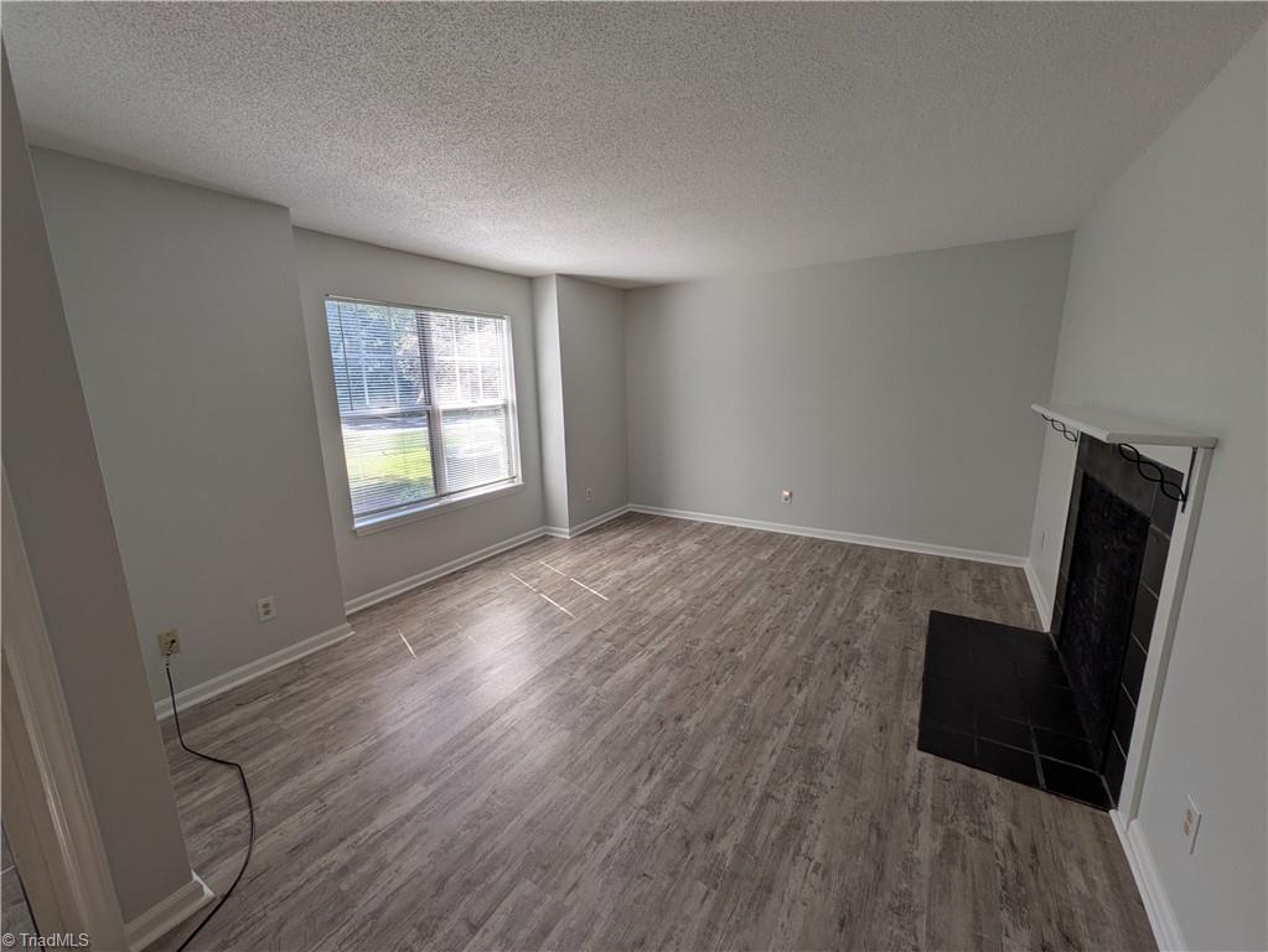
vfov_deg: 85.7
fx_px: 513
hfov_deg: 102.0
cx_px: 634
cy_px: 476
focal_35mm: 14
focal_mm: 1.83
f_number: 2.2
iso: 58
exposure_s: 1/174
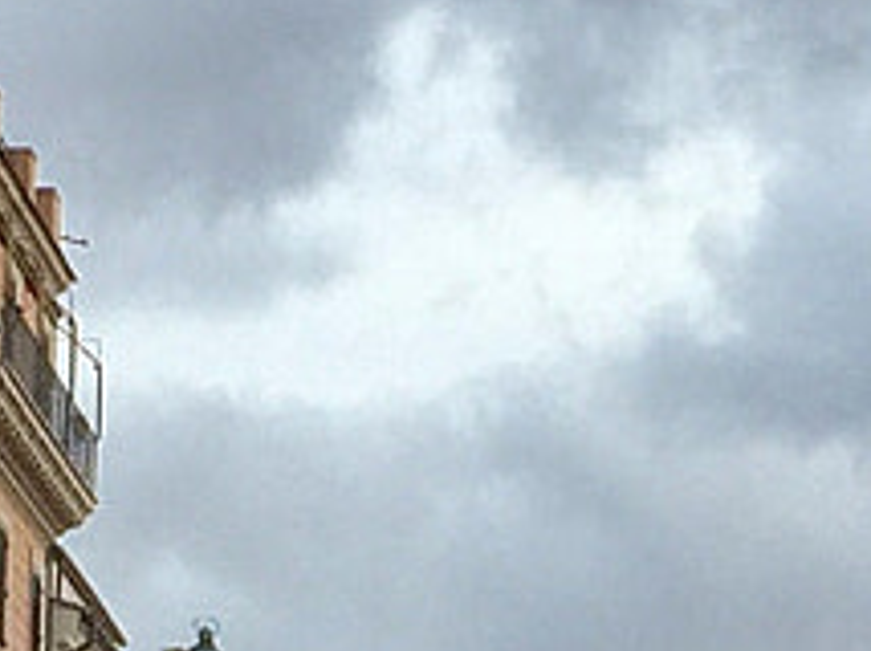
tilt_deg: +11.9
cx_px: 391
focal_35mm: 217
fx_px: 5454
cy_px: 594
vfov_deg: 6.8
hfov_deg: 9.1
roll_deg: -1.6
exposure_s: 1/807
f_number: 2.2
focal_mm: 4.15
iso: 32
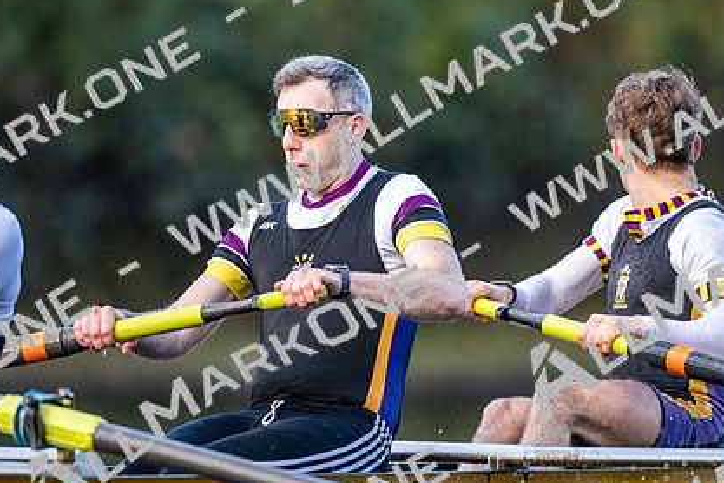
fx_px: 16791
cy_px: 260
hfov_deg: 2.5
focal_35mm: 835
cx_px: 382
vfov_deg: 1.6
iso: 3600
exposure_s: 1/2500
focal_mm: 600
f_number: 4
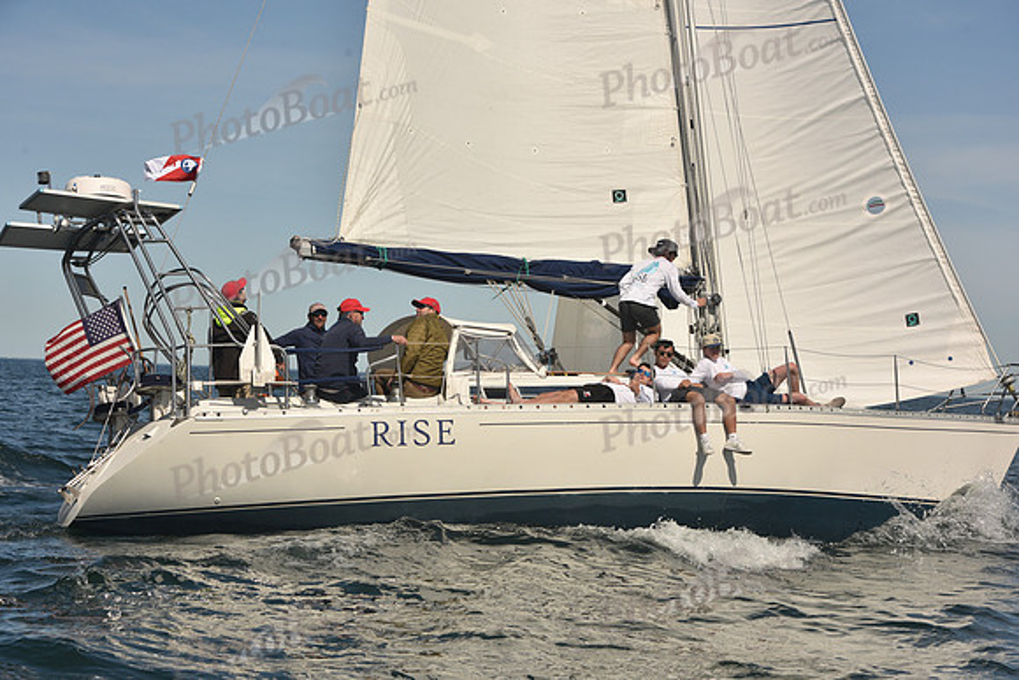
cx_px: 510
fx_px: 1982
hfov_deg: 28.8
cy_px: 340
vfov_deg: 19.5
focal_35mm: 70
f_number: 9
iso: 250
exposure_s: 1/640
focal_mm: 70
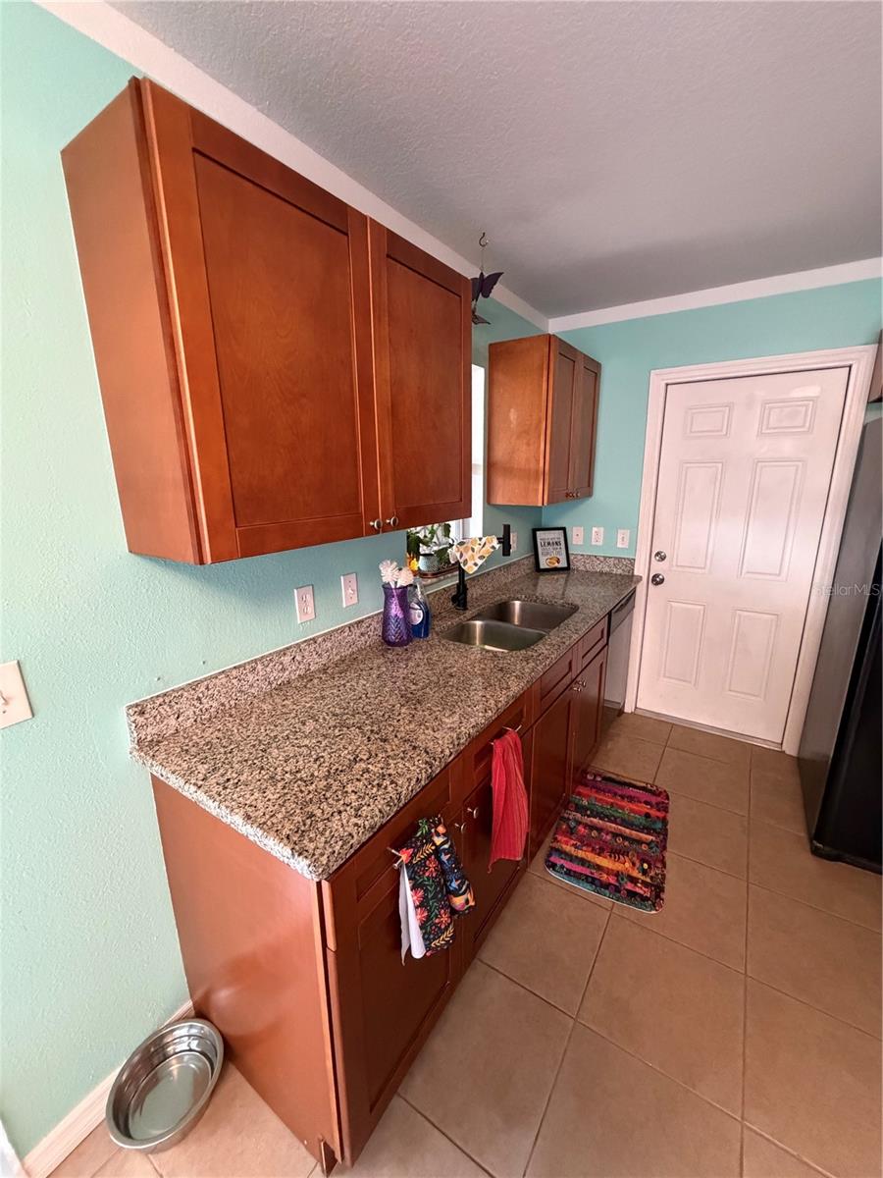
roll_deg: +0.9
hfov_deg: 85.7
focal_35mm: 14
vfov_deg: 102.1
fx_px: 476
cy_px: 589
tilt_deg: -13.1
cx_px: 442
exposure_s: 1/60
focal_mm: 2.22
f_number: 2.2
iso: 800
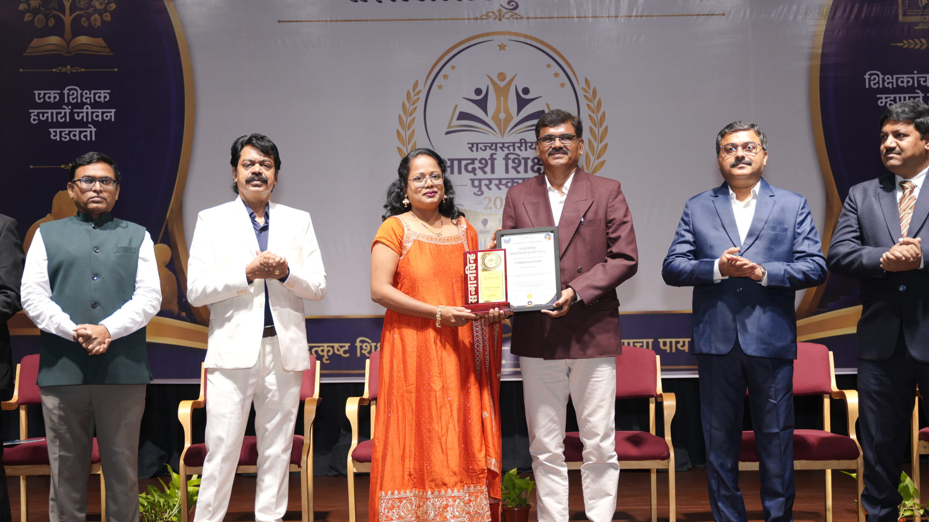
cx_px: 467
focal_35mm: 48
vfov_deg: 24.7
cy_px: 303
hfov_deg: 42.6
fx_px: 1193
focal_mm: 45.4
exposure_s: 1/100
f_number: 2.8
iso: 400
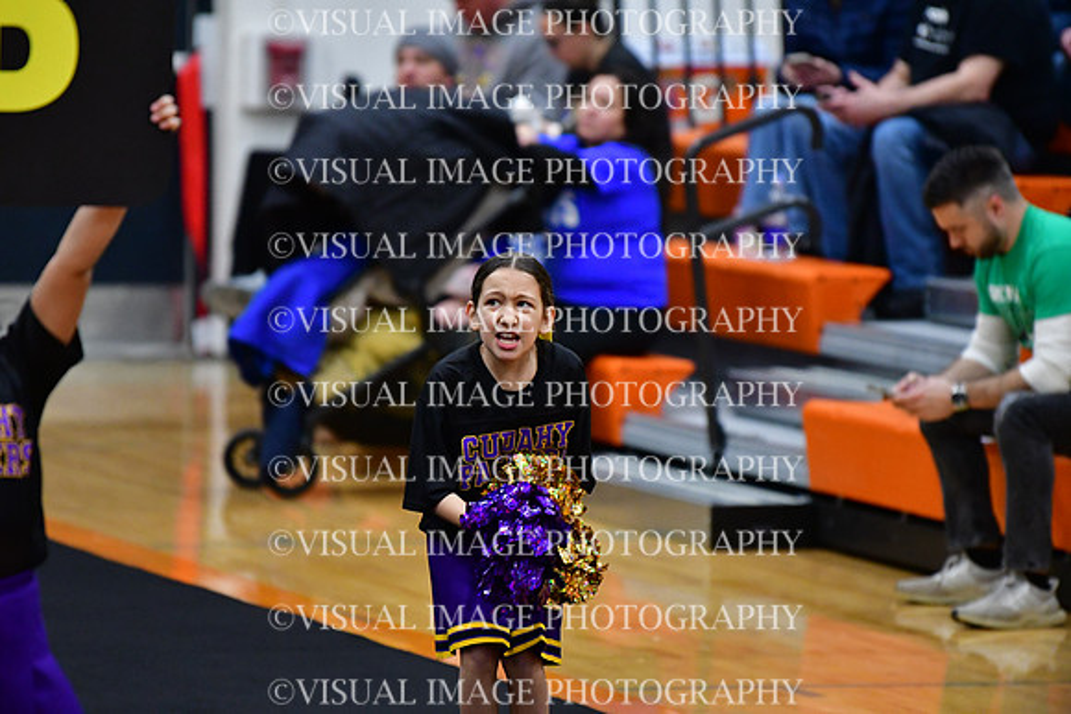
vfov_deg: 4.6
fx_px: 8927
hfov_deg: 6.9
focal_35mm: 300
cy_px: 357
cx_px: 536
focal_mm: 200
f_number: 2.8
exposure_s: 1/800
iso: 4000
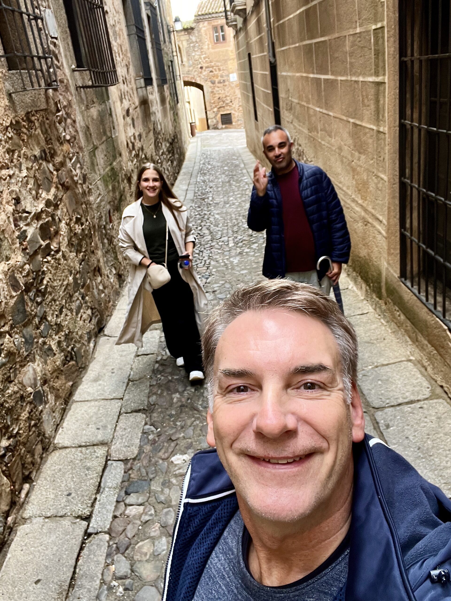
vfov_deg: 60.0
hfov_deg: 46.8
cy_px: 300
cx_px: 226
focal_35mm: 30
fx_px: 521
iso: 100
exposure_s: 1/72
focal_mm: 2.71
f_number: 2.2
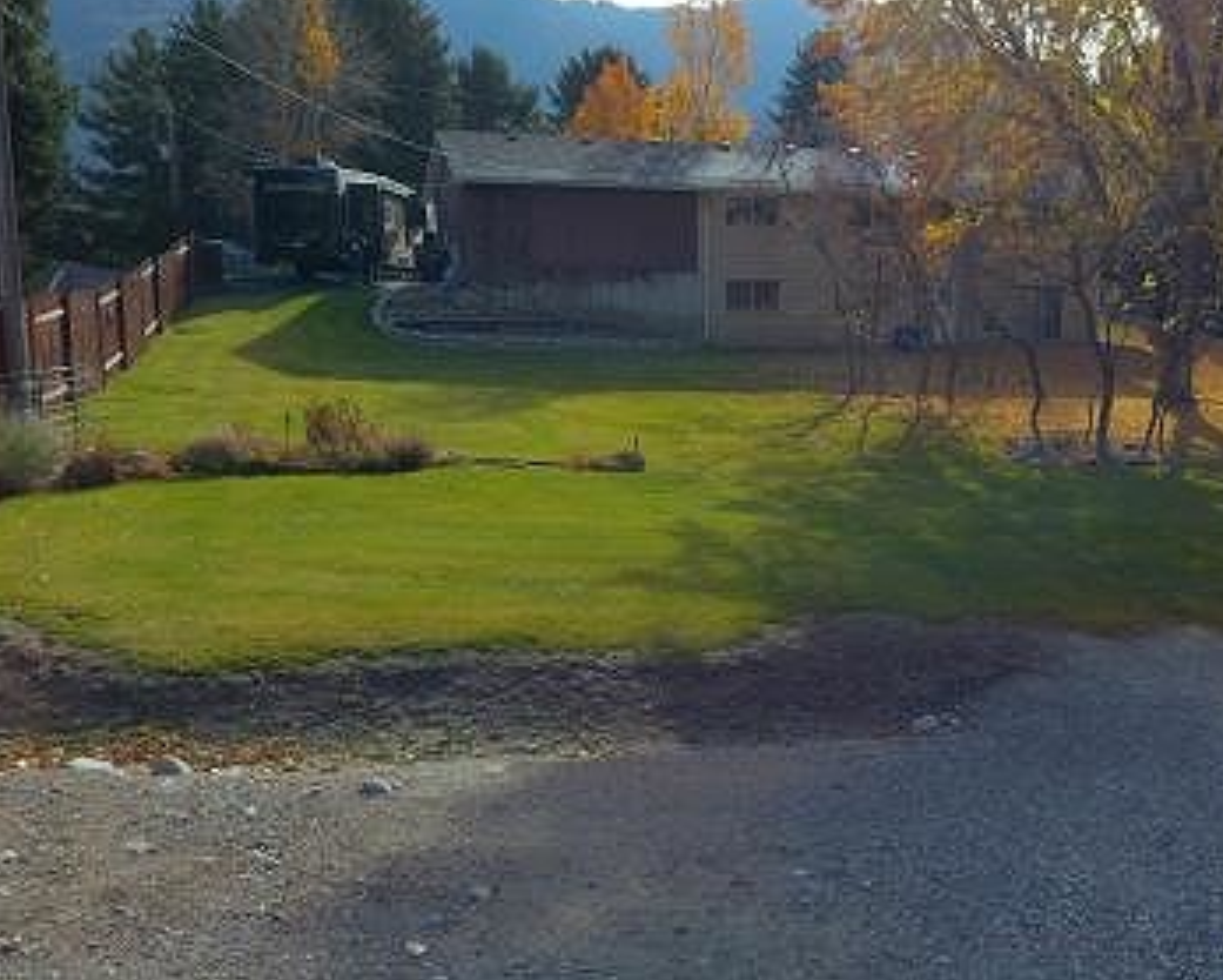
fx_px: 1304
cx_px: 871
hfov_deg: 48.9
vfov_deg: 41.2
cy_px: 479
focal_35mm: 36
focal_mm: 3.61
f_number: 2.8
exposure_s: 1/255
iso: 100
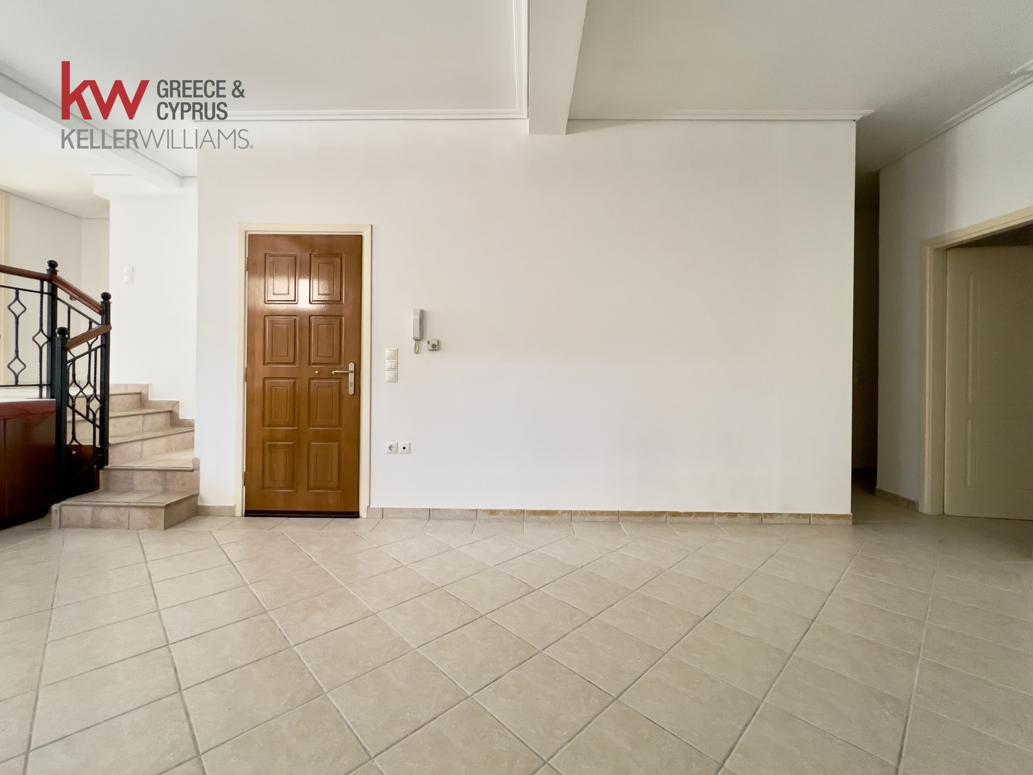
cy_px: 388
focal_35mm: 13
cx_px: 516
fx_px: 388
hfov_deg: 106.2
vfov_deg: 89.9
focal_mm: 1.57
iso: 250
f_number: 1.8
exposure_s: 1/60
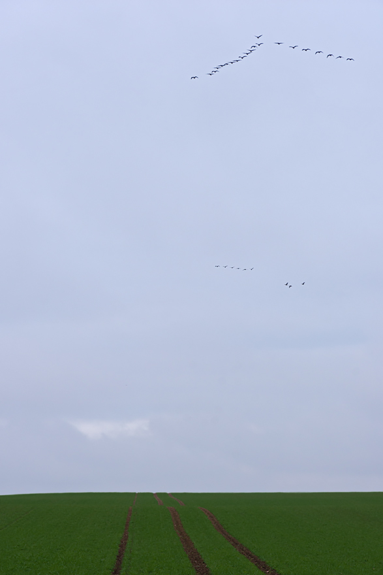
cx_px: 192
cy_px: 288
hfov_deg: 11.4
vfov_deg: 17.1
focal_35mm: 120
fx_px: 1914
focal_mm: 80
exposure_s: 1/200
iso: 200
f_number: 8
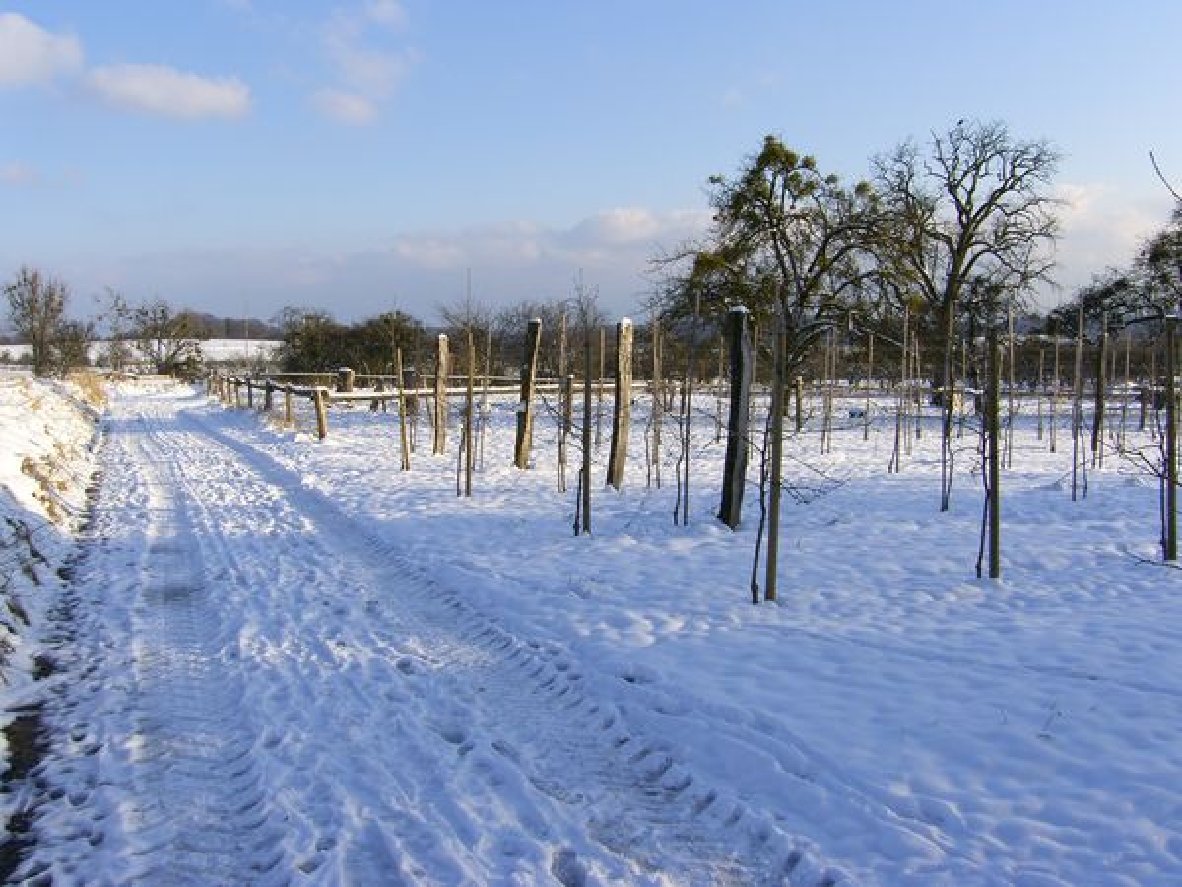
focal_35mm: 35
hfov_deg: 52.6
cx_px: 591
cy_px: 444
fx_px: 1195
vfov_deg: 40.7
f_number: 6.3
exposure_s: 1/200
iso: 50
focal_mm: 9
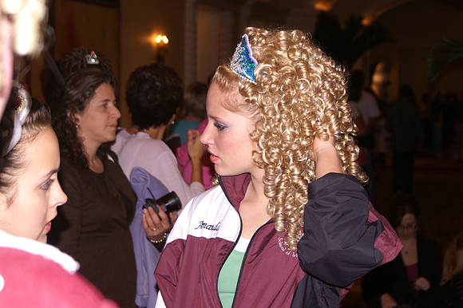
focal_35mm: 90
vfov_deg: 15.2
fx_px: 1157
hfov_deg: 22.6
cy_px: 154
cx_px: 232
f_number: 5.6
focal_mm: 60
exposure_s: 1/125
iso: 400
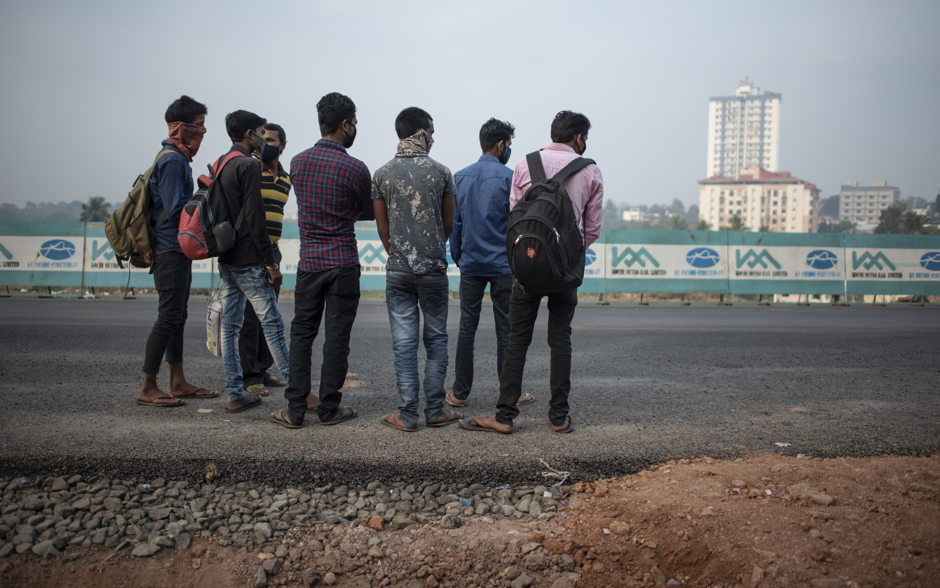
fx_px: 743
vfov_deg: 43.1
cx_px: 476
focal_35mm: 29
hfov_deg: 64.6
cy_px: 270
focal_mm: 28
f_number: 1.8
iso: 100
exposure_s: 1/1000
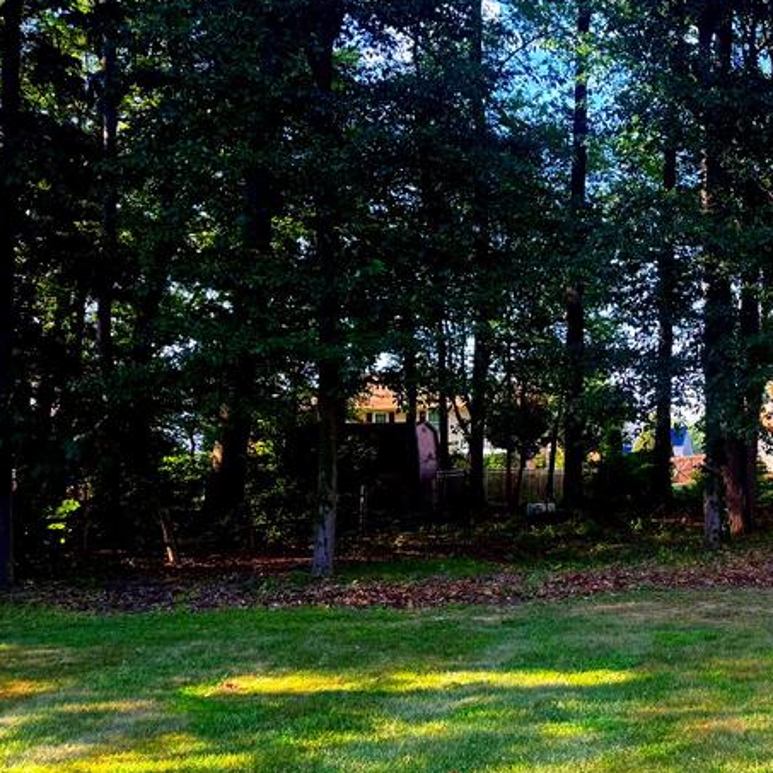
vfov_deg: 35.4
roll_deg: +1.5
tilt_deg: +5.0
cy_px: 386
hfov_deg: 31.7
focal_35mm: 48
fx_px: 1213
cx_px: 829
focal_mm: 6.76
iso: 100
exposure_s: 1/410
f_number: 1.78
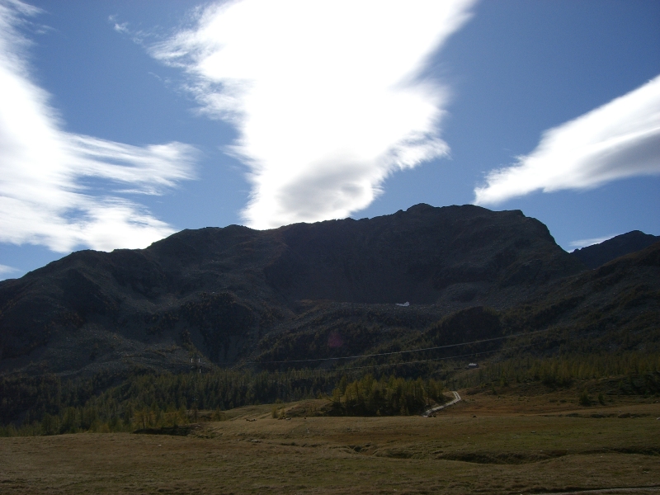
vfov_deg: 37.7
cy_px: 248
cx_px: 330
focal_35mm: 38
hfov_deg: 49.0
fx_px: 725
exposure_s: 1/2000
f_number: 4.3
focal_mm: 6.2
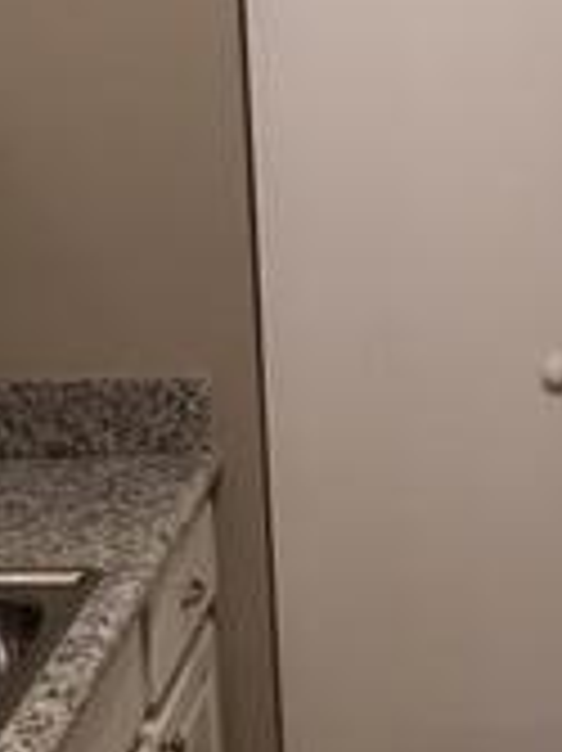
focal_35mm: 111
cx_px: 391
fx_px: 2406
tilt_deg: -11.5
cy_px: 342
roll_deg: +1.7
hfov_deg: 13.3
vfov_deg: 17.7
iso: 64
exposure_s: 1/15
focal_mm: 4.15
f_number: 2.2
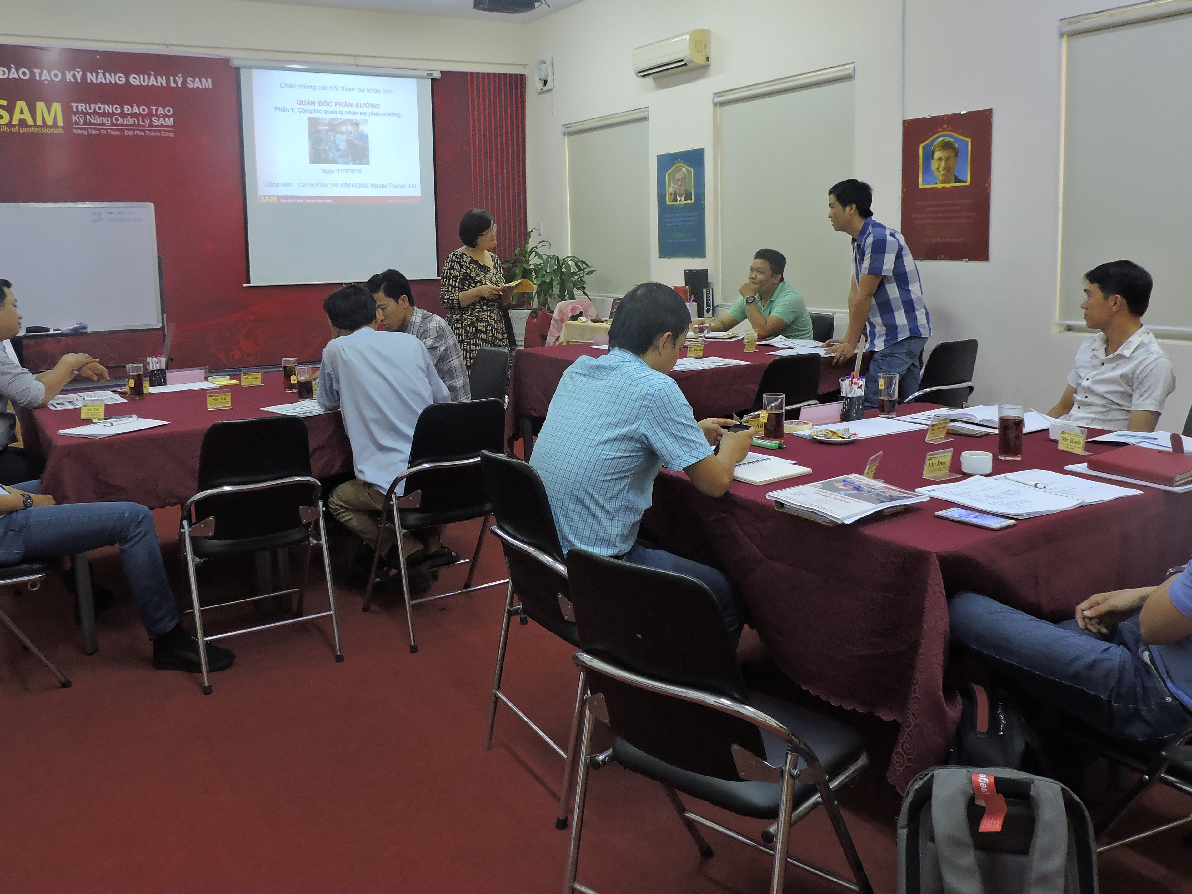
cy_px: 358
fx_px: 999
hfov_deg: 61.5
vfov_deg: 47.9
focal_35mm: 29
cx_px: 538
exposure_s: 1/30
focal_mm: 4.3
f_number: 3
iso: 320
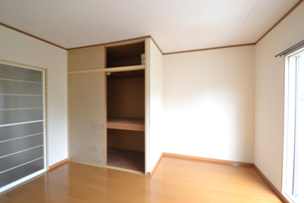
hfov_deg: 100.4
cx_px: 152
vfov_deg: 77.4
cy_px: 102
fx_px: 127
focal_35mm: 15
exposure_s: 1/160
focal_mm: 10
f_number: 6.3
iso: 1600
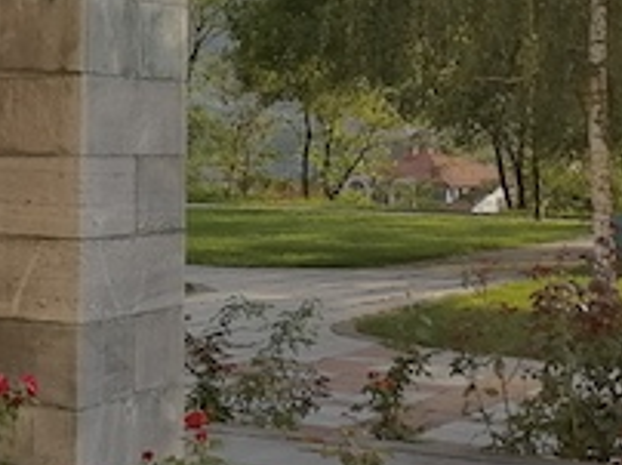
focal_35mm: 107
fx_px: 1920
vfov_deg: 13.4
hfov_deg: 18.0
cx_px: 9
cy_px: -99
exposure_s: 1/1067
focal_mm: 5.4
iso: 50
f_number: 1.8
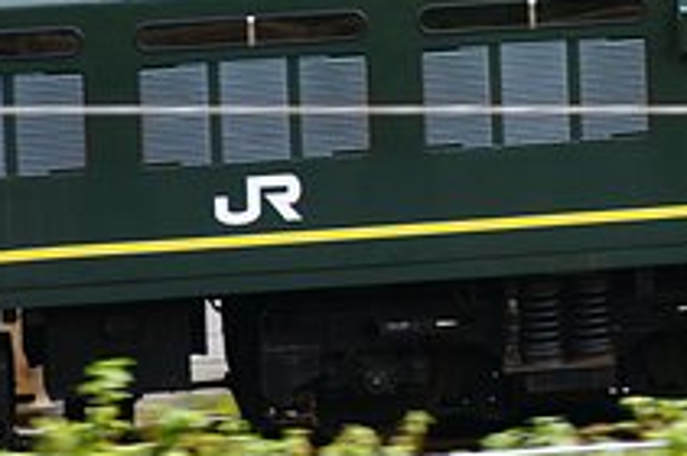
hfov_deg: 4.0
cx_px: 710
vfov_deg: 2.7
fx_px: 9718
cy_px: 64
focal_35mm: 510
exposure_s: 1/200
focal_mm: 140
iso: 200
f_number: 5.6
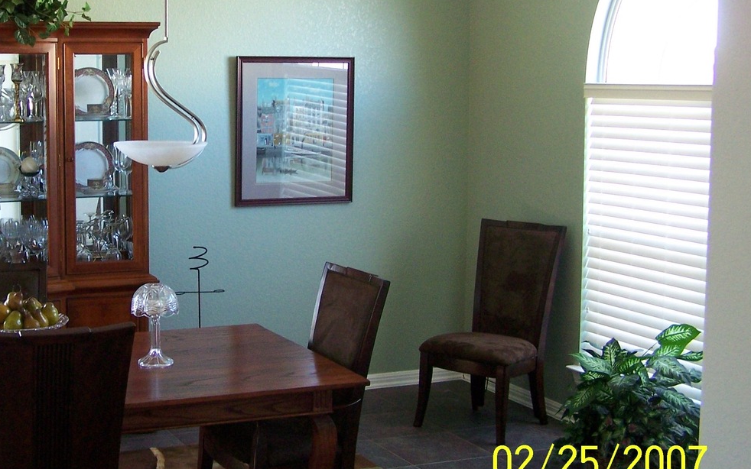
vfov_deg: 21.9
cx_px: 215
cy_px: 155
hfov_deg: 34.0
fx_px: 1208
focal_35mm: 59
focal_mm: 6.3
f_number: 2.8
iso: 160
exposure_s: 1/30
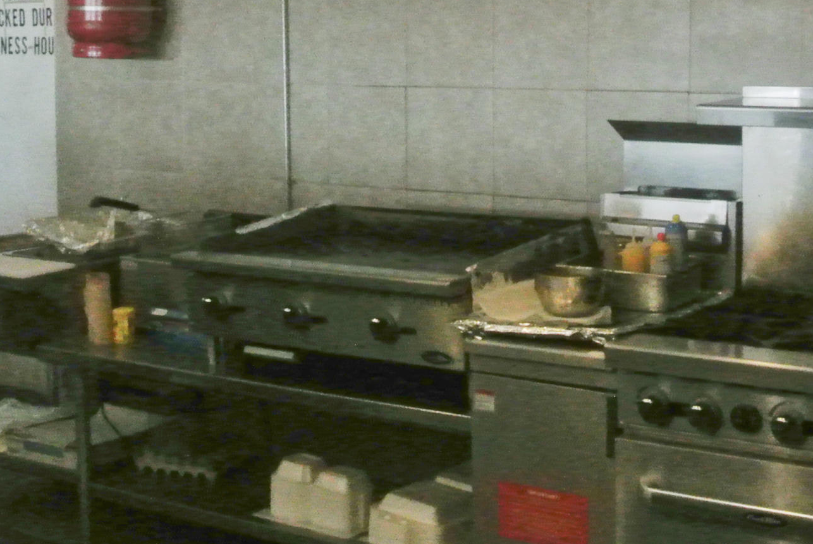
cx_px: 482
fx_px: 1425
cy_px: 145
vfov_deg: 21.5
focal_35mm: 63
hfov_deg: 31.8
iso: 3200
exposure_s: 1/60
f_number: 3.5
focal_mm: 10
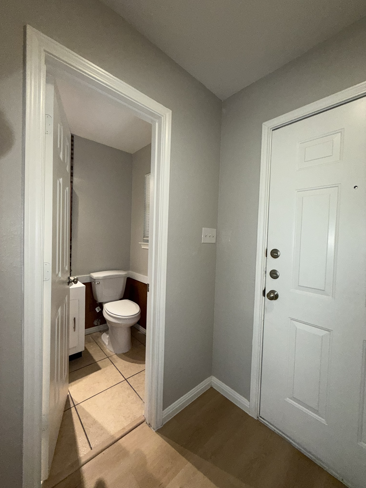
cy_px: 244
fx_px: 197
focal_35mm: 14
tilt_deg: -1.6
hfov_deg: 85.7
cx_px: 183
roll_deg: -2.4
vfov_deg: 102.1
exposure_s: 1/60
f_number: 2.2
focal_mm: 2.22
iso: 125
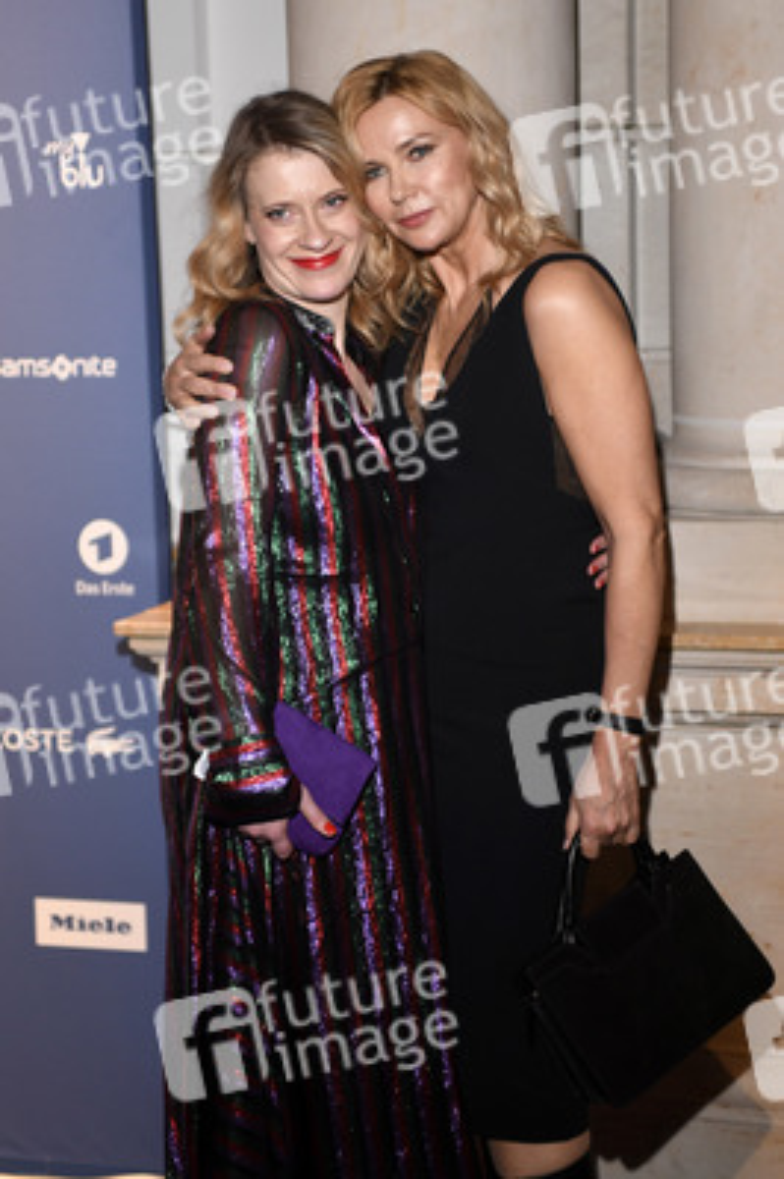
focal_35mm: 70
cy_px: 590
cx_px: 392
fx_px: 2290
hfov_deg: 19.4
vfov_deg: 28.9
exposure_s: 1/320
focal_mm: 70
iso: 1250
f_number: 3.2
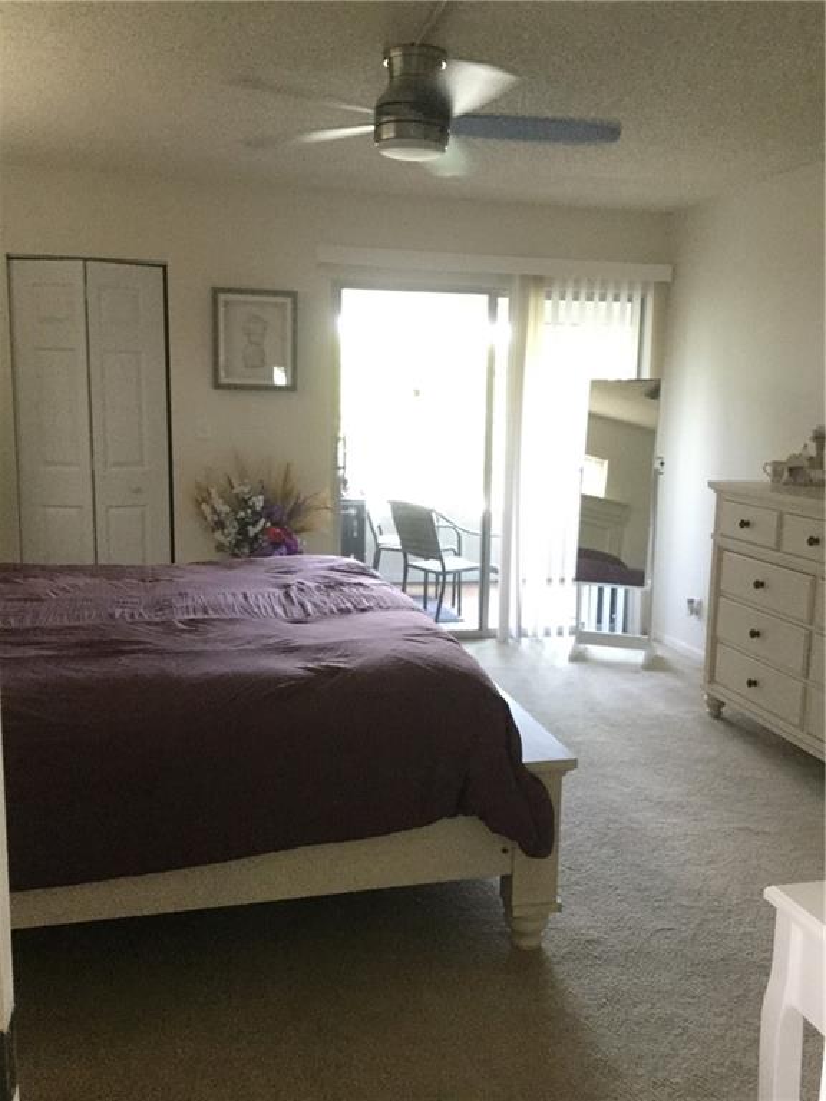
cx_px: 413
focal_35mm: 31
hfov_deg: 45.4
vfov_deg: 58.4
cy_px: 550
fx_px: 986
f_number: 2.4
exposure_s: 1/30
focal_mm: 3.3
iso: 200
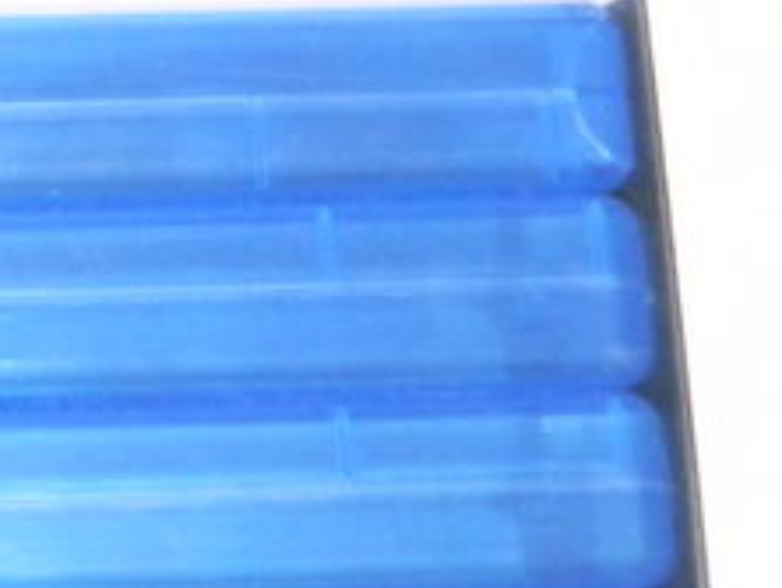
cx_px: -532
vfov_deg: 8.6
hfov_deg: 10.9
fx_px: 3867
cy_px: -123
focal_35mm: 171
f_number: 4
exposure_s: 1/30
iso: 400
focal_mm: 6.9
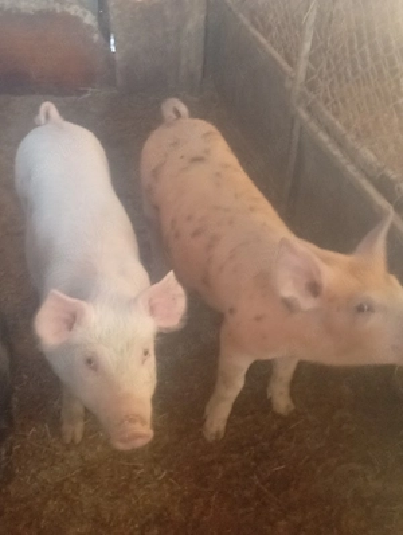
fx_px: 727
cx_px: 202
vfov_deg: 40.4
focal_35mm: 47
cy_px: 268
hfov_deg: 31.0
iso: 628
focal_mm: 3.84
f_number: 1.8
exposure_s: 1/33.3
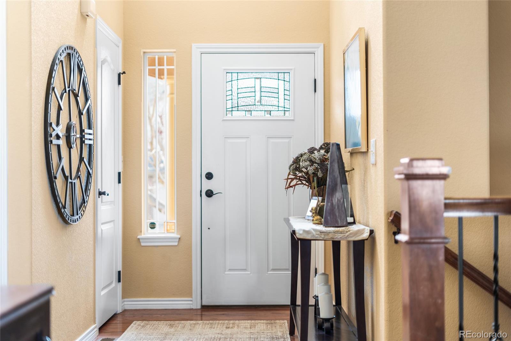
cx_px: 256
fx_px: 710
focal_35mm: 50
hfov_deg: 39.6
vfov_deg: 27.0
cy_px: 170
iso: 400
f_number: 1.8
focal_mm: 50
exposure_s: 1/50
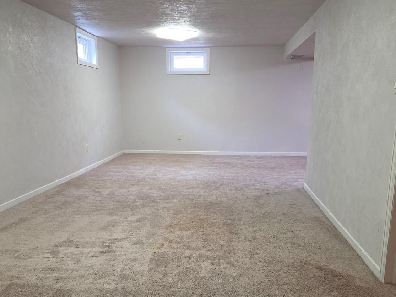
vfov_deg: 42.6
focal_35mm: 33
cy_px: 186
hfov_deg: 55.4
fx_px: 377
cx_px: 193
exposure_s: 1/120
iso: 640
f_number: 1.8
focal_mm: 5.4
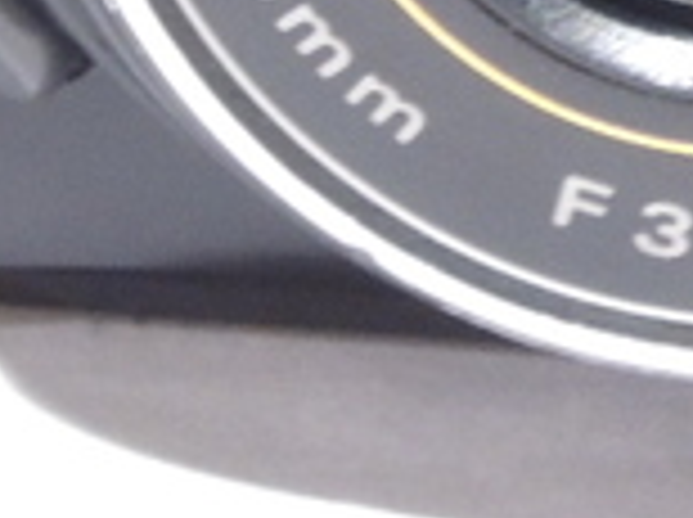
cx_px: 454
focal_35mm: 429
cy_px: -892
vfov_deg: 3.4
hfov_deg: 4.6
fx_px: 8575
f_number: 5
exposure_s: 1/20
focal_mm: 9.9
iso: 400
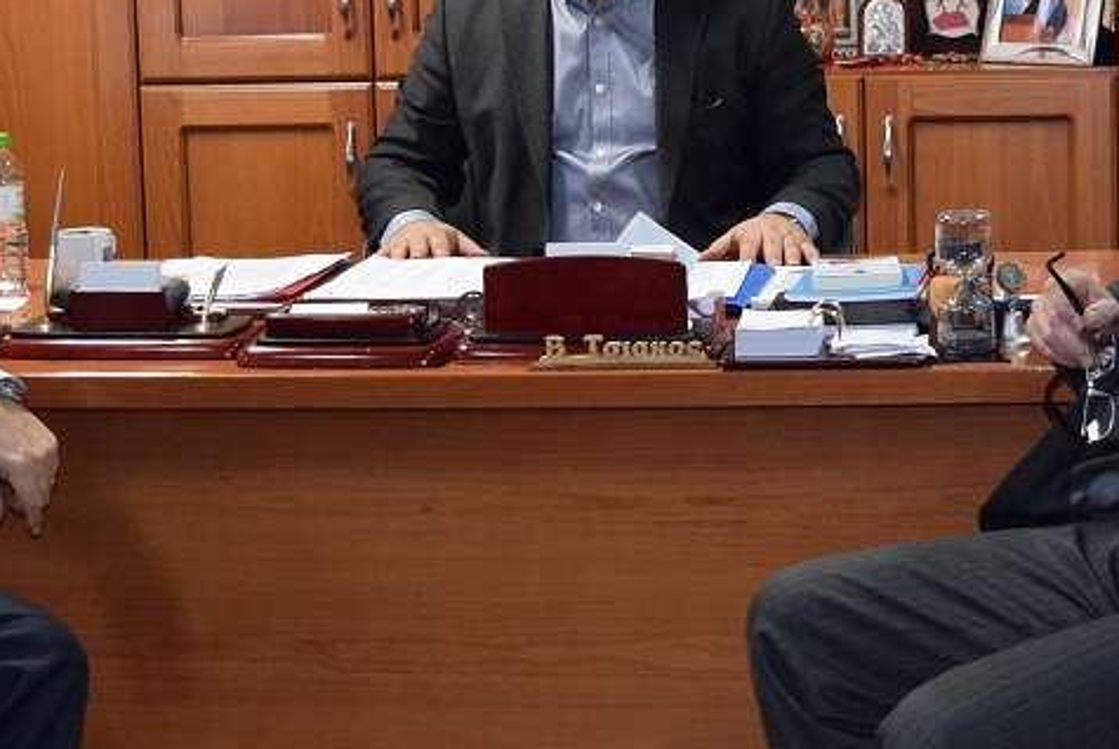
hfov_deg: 18.8
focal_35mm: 109
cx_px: 549
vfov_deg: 12.7
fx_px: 3379
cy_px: 363
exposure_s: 1/60
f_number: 3.8
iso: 1250
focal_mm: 23
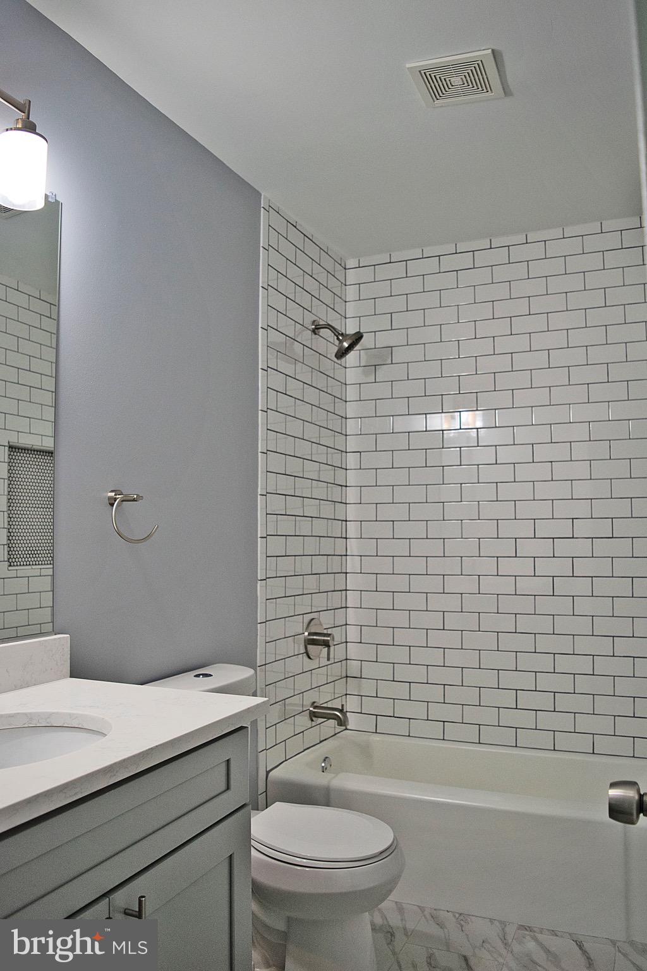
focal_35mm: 27
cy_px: 486
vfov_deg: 67.4
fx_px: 728
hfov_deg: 47.9
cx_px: 324
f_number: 3.5
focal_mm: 18
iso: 800
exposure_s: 1/60
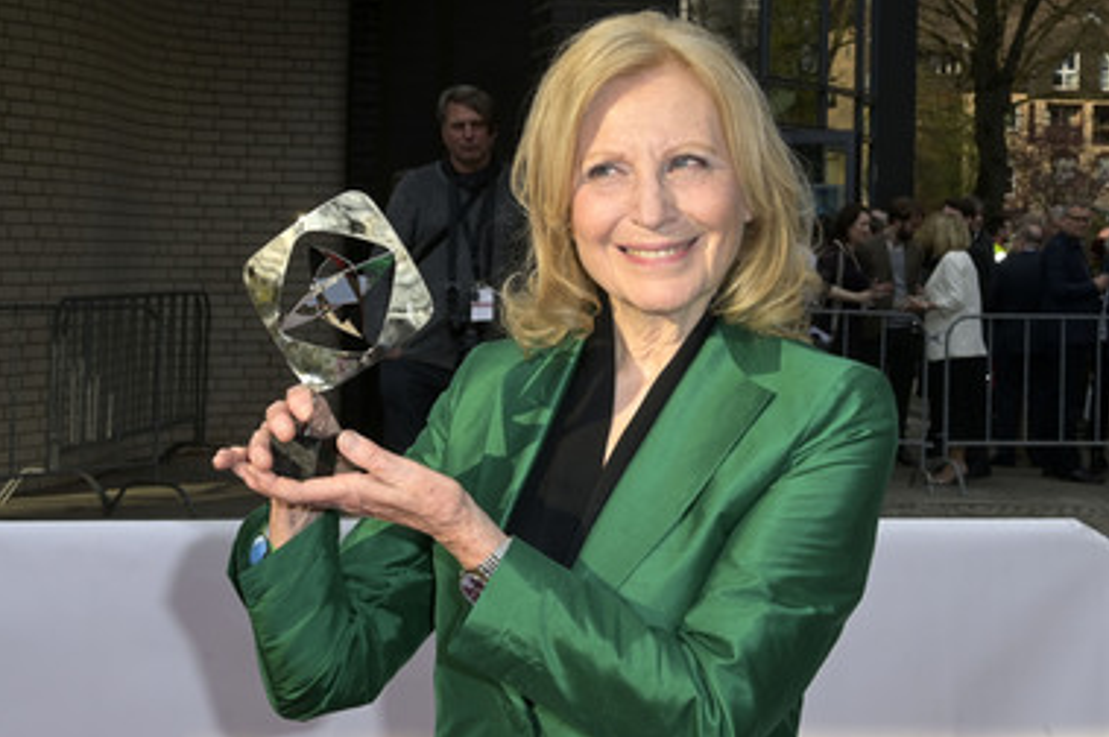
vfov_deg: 26.9
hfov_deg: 39.6
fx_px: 1539
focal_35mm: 50
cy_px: 412
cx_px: 575
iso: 500
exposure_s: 1/250
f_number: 13
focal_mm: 42
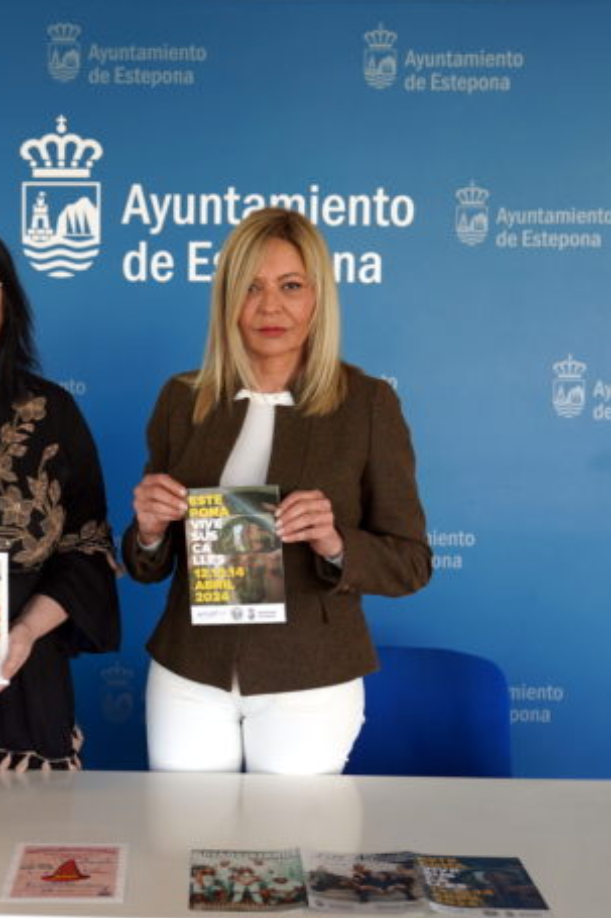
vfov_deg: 38.2
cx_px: 163
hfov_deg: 25.7
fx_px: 1325
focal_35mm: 52
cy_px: 466
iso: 200
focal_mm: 34
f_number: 4
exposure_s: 1/160
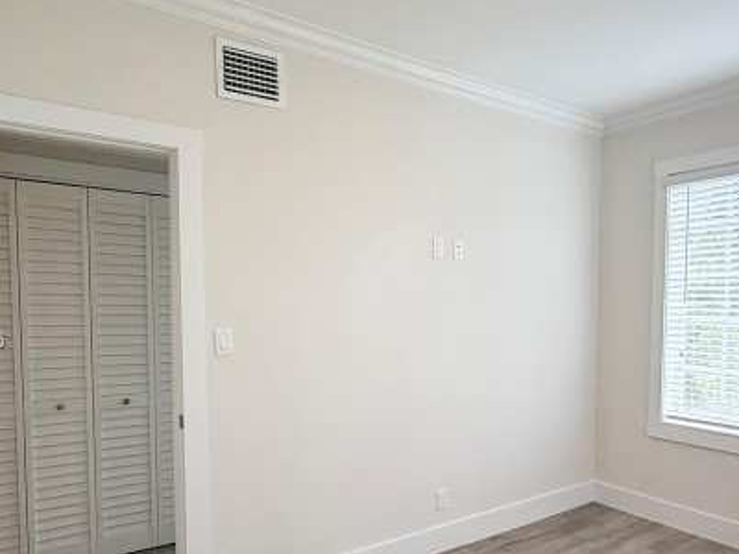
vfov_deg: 49.3
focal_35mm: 28
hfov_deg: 62.7
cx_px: 456
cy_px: 342
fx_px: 598
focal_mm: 2.22
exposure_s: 1/120
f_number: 2.2
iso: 64
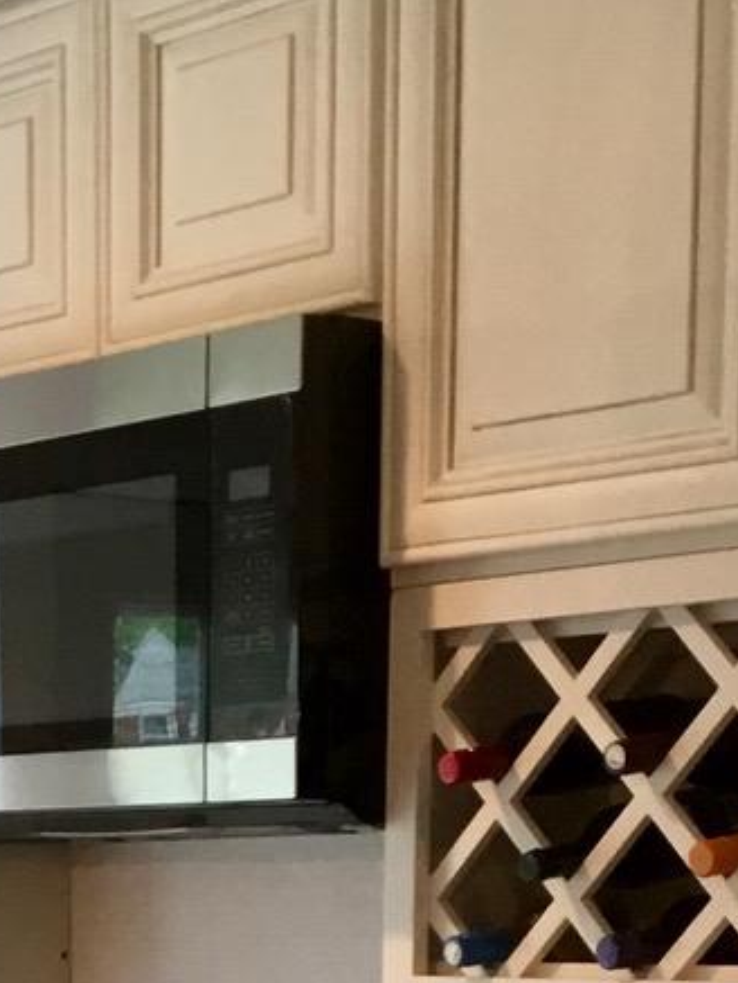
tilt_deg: -7.2
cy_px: 1309
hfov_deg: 13.4
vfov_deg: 16.9
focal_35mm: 109
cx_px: 4
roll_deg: +0.6
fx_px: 3097
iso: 64
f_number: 2.4
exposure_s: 1/30
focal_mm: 3.3
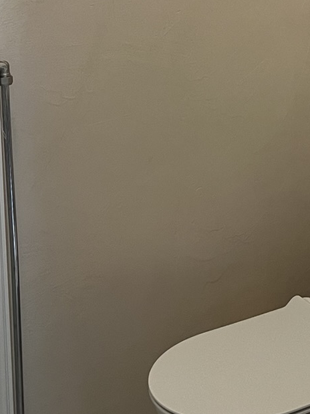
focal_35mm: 86
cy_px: 25
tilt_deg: -11.1
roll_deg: +1.4
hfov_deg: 16.7
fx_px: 1027
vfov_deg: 22.1
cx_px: 334
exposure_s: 1/50
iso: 125
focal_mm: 5.1
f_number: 1.6
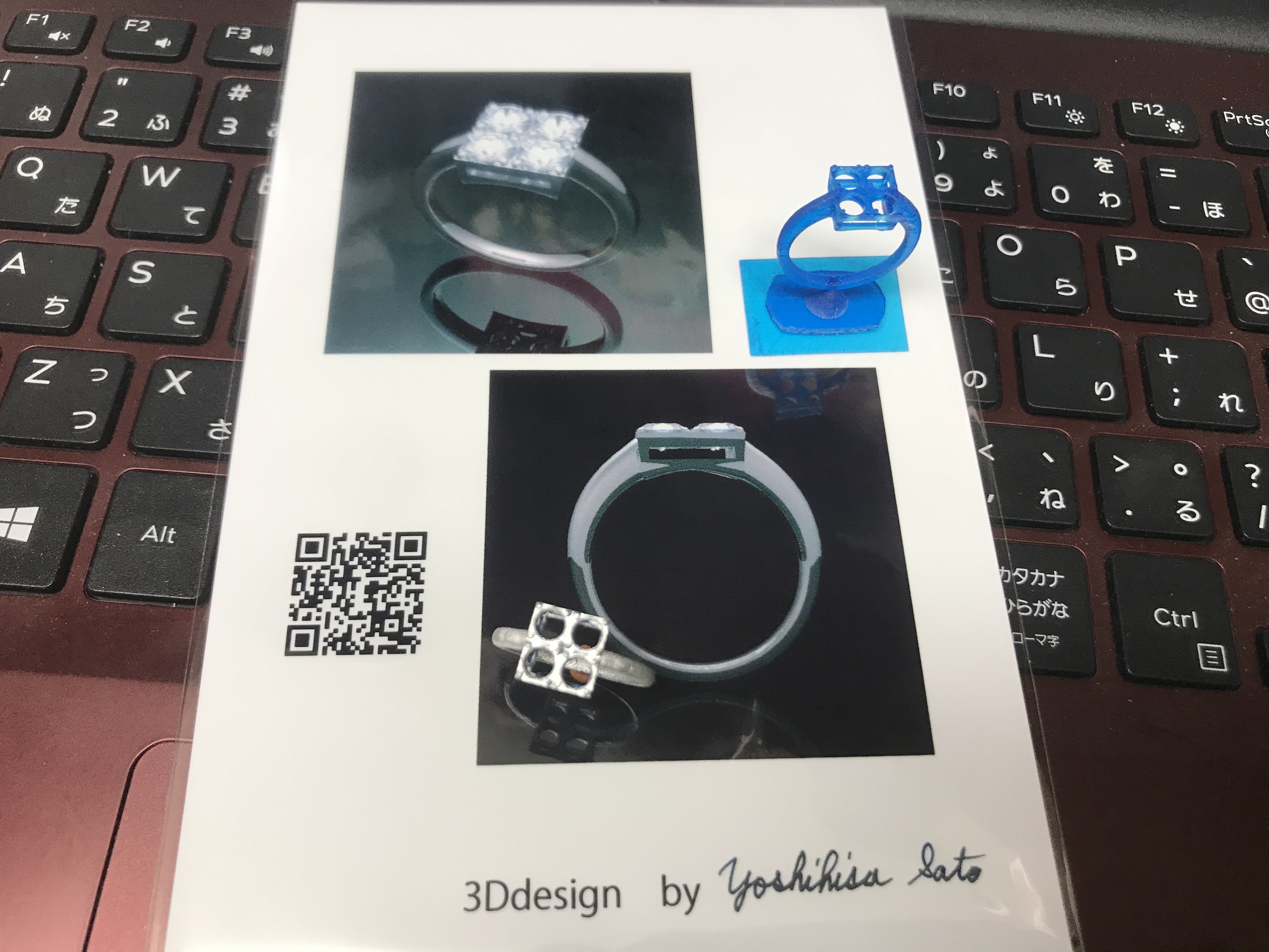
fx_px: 1026
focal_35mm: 28
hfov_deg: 63.4
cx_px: 634
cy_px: 476
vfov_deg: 49.7
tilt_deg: -57.2
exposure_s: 1/33
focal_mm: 3.99
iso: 25
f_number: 1.8
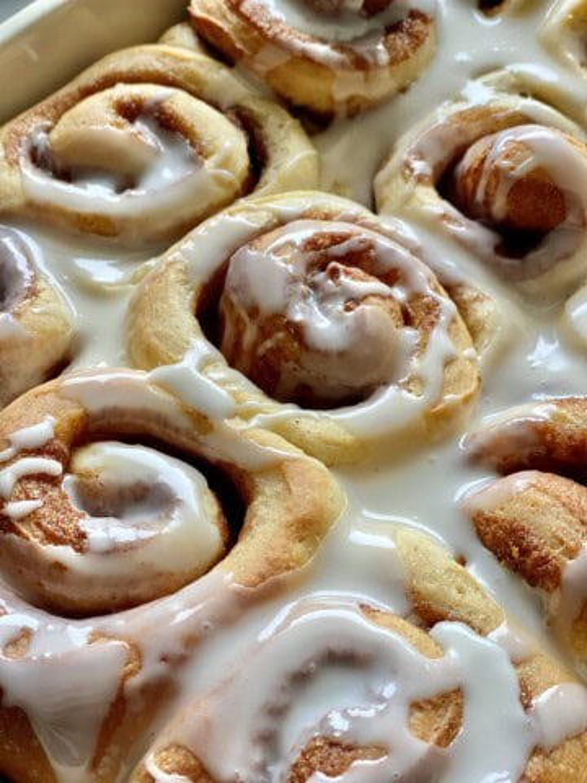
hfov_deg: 28.0
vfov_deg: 36.8
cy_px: 392
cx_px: 294
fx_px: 1176
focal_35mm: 52
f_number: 2
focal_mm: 6
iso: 125
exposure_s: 1/122
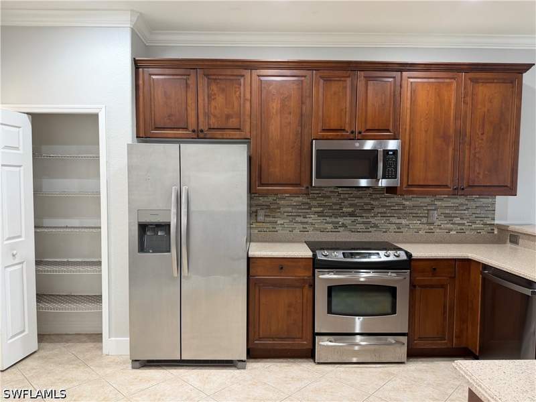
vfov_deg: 56.8
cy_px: 201
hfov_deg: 71.6
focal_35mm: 24
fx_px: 372
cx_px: 268
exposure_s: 1/60
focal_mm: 6.76
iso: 160
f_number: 1.78
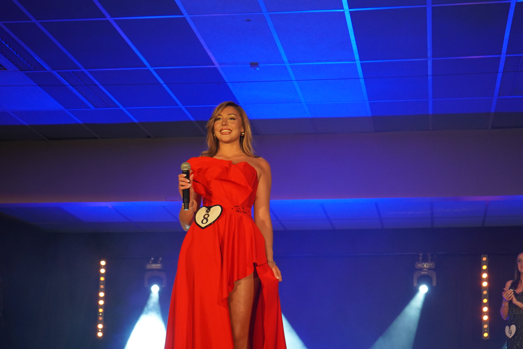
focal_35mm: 70
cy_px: 174
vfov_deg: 19.5
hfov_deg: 28.8
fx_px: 1017
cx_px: 262
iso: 3200
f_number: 5.6
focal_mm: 70
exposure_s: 1/160
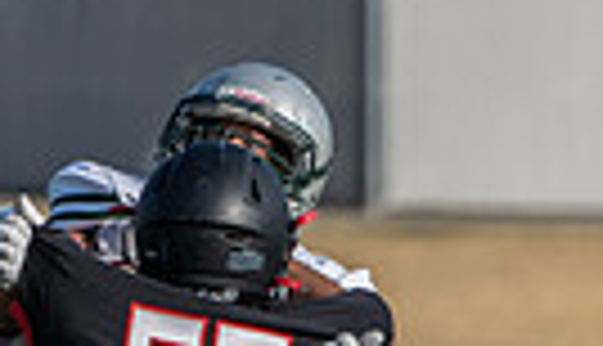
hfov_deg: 1.1
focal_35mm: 1868
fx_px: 30024
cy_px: 801
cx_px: 1188
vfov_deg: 0.7
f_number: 5.6
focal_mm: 400
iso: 160
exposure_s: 1/1250
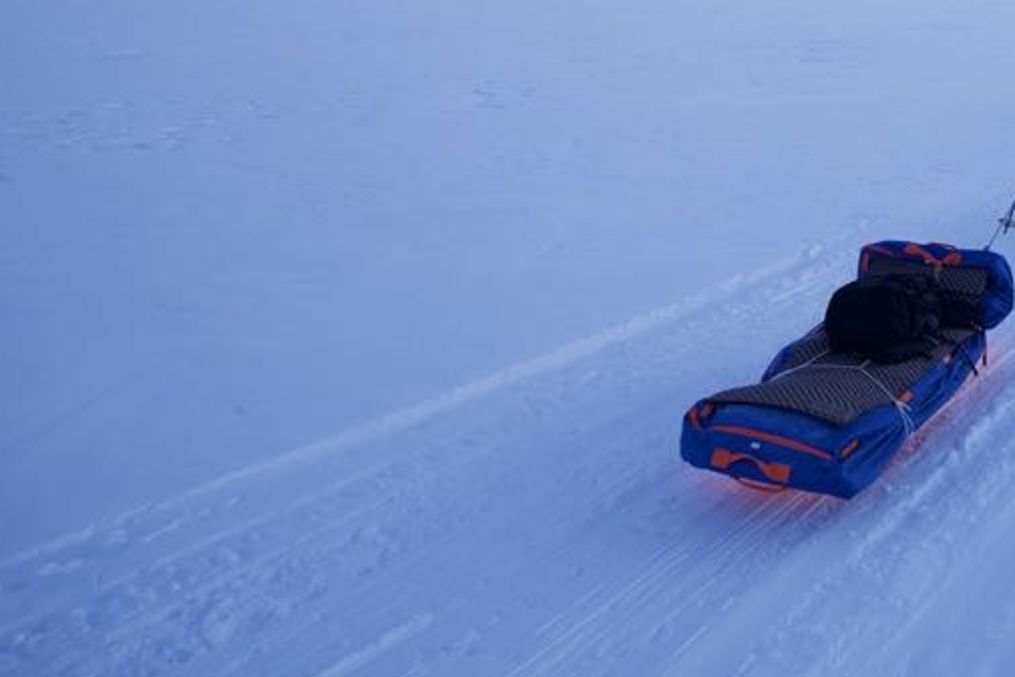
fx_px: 1072
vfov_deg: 32.0
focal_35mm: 38
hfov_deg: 42.9
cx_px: 1035
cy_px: -18
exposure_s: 1/200
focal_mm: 16
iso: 500
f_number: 5
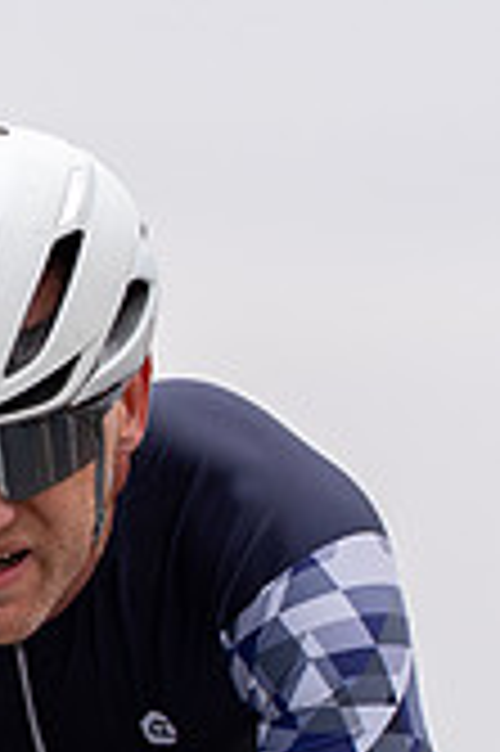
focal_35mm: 1234
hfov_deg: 1.1
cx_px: 120
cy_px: 1242
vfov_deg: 1.7
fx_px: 25760
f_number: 3.2
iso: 100
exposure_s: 1/800
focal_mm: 200
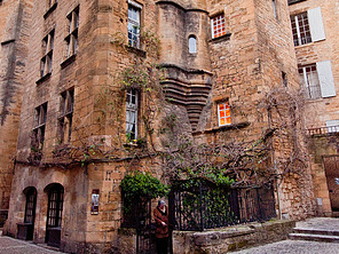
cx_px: 169
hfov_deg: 52.6
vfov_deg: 39.8
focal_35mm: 35
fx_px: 343
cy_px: 69
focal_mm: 16
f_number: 8
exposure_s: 1/10
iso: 200
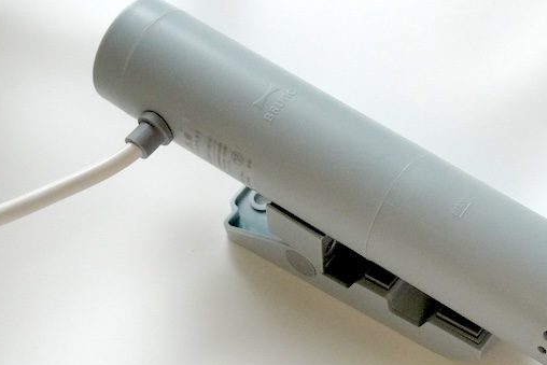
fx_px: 1292
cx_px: 401
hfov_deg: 23.7
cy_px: 234
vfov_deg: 16.1
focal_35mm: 85
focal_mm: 36
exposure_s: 1/1250
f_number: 8
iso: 5000
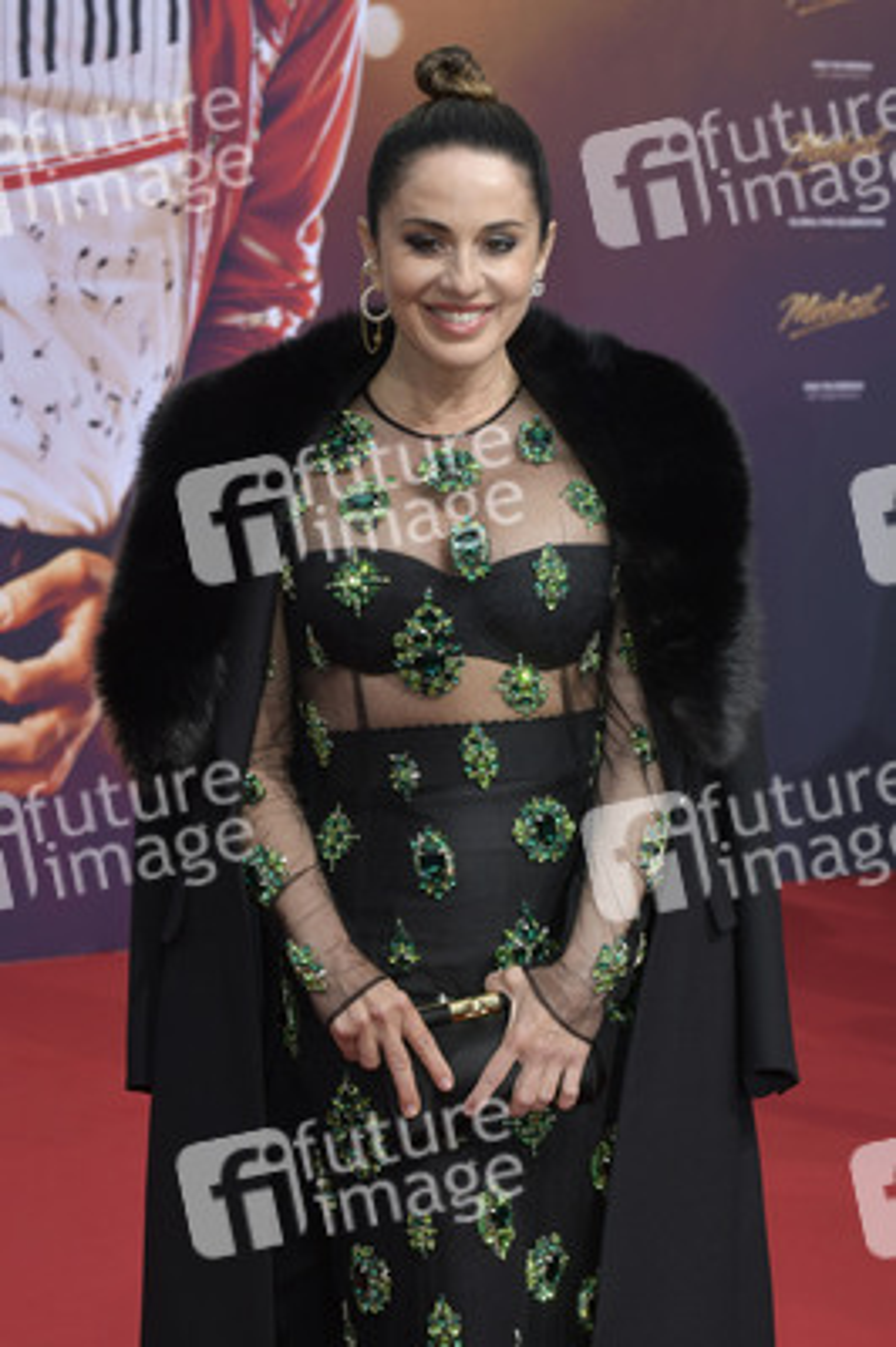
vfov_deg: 21.5
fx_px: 3553
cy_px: 674
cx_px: 448
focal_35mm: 95
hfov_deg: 14.4
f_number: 8
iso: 400
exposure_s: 1/250
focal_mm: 95
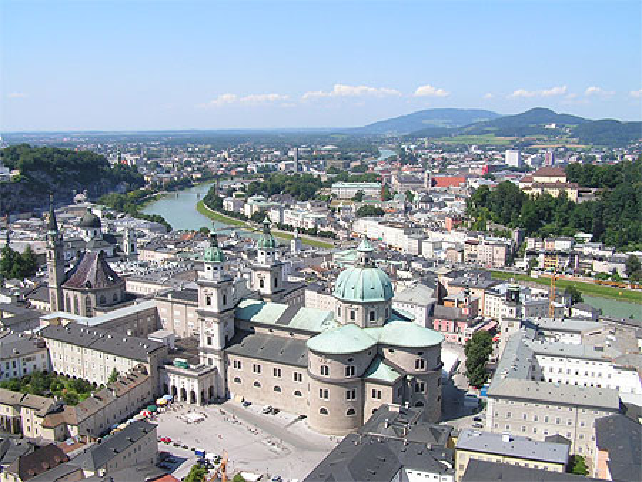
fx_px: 705
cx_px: 321
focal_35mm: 38
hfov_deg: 49.0
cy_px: 241
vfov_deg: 37.8
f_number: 5.6
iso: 50
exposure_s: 1/400
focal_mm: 6.3
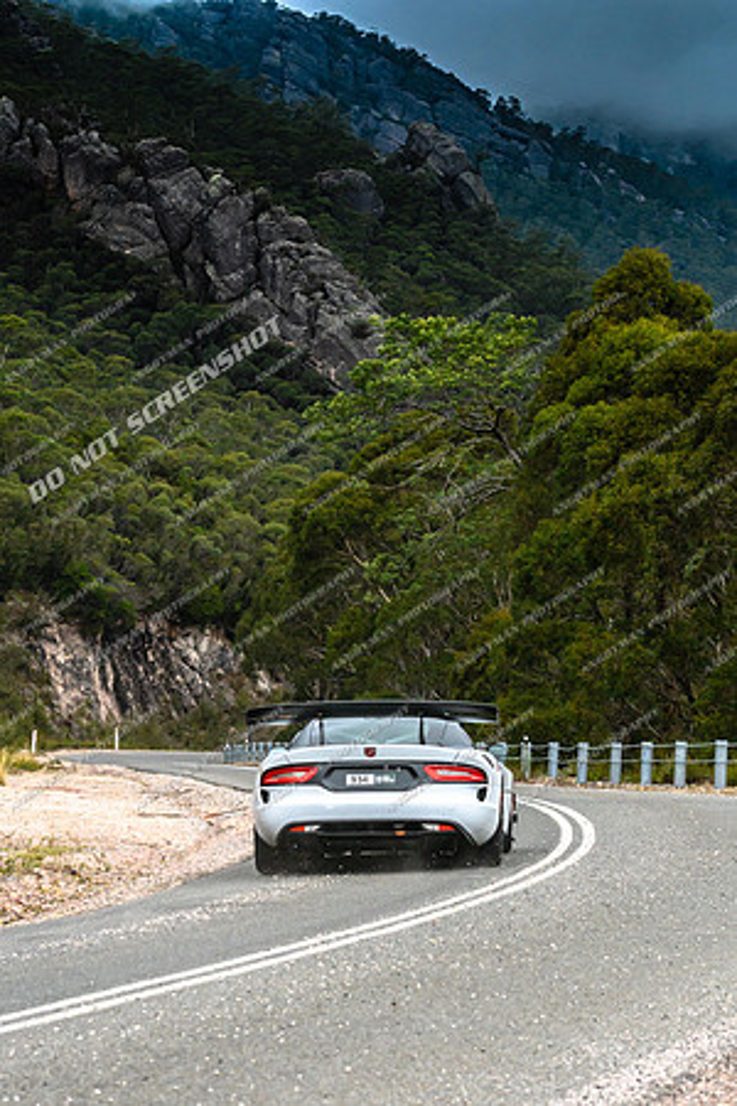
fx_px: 3224
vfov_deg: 19.5
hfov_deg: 13.0
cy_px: 553
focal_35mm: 105
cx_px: 368
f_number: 4
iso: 320
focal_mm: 70
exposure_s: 1/1600
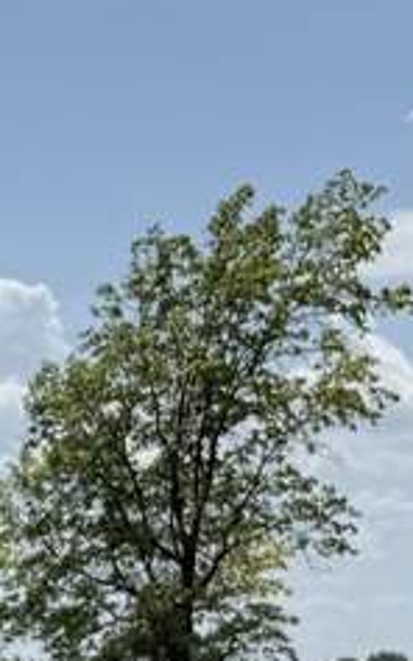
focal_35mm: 172
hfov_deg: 6.6
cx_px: -1052
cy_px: 971
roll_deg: -0.2
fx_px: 3099
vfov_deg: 11.7
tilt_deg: -3.9
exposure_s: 1/9091
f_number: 1.78
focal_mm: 6.76
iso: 80
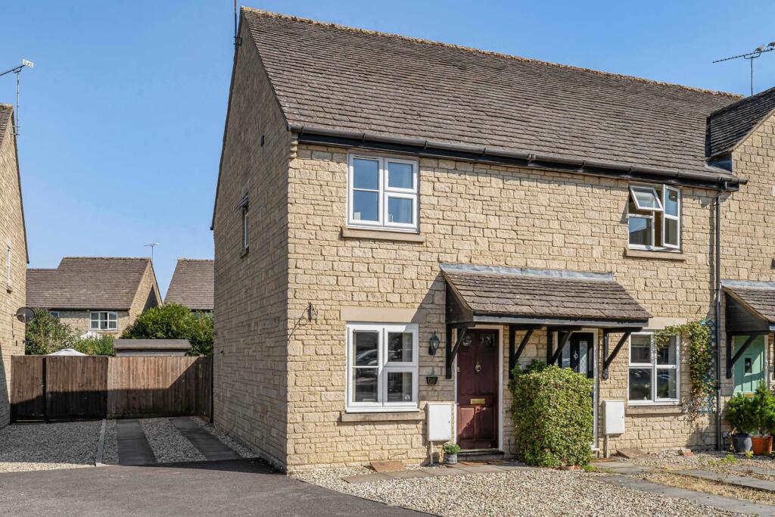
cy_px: 258
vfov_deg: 41.1
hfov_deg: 58.7
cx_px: 388
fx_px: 689
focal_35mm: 32
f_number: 10
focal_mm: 32
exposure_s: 1/160
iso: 100
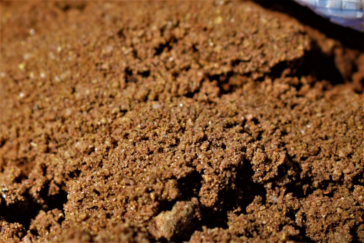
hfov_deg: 24.6
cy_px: 122
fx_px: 834
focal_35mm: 82
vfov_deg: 16.6
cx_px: 182
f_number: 7.1
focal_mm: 55
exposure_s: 1/200
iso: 400
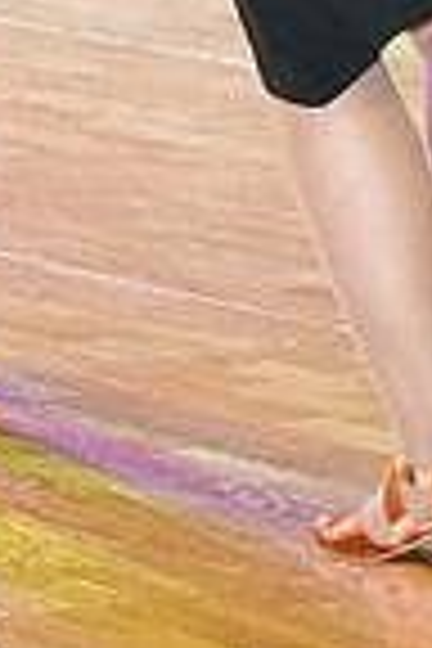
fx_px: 7613
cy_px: -648
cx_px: 16
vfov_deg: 4.8
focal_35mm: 423
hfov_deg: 3.2
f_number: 4
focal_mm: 105
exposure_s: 1/250
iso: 2500
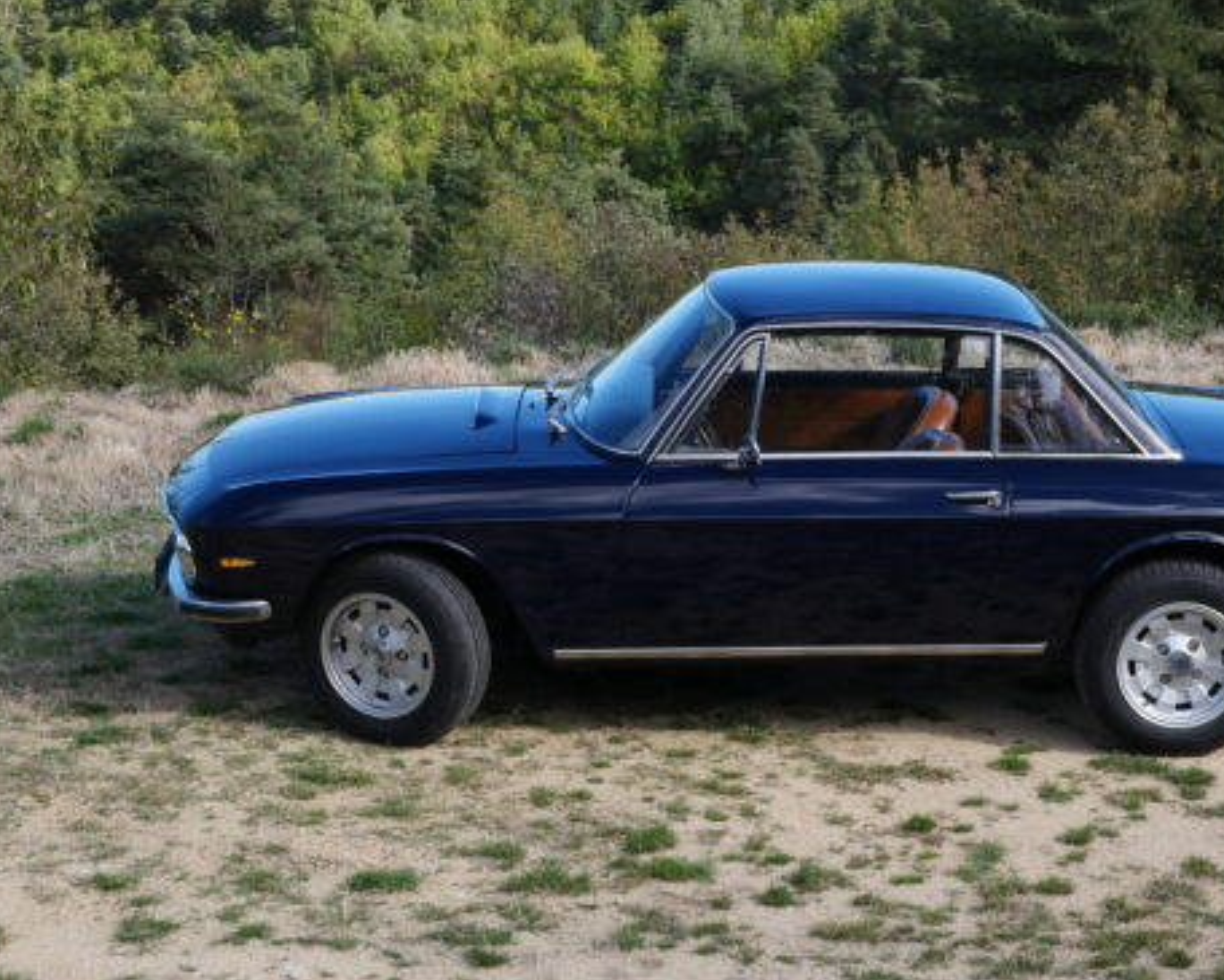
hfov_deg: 24.7
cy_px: 470
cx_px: 730
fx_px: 2790
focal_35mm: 77
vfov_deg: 19.9
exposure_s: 1/250
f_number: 8
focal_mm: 30
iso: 200
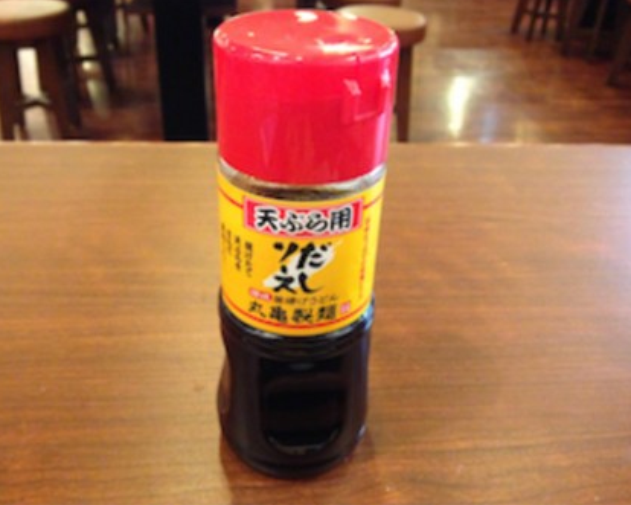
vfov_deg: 42.2
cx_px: 303
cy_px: 249
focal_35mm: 35
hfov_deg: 51.5
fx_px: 653
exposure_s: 1/15
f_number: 2.4
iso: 500
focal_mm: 4.13
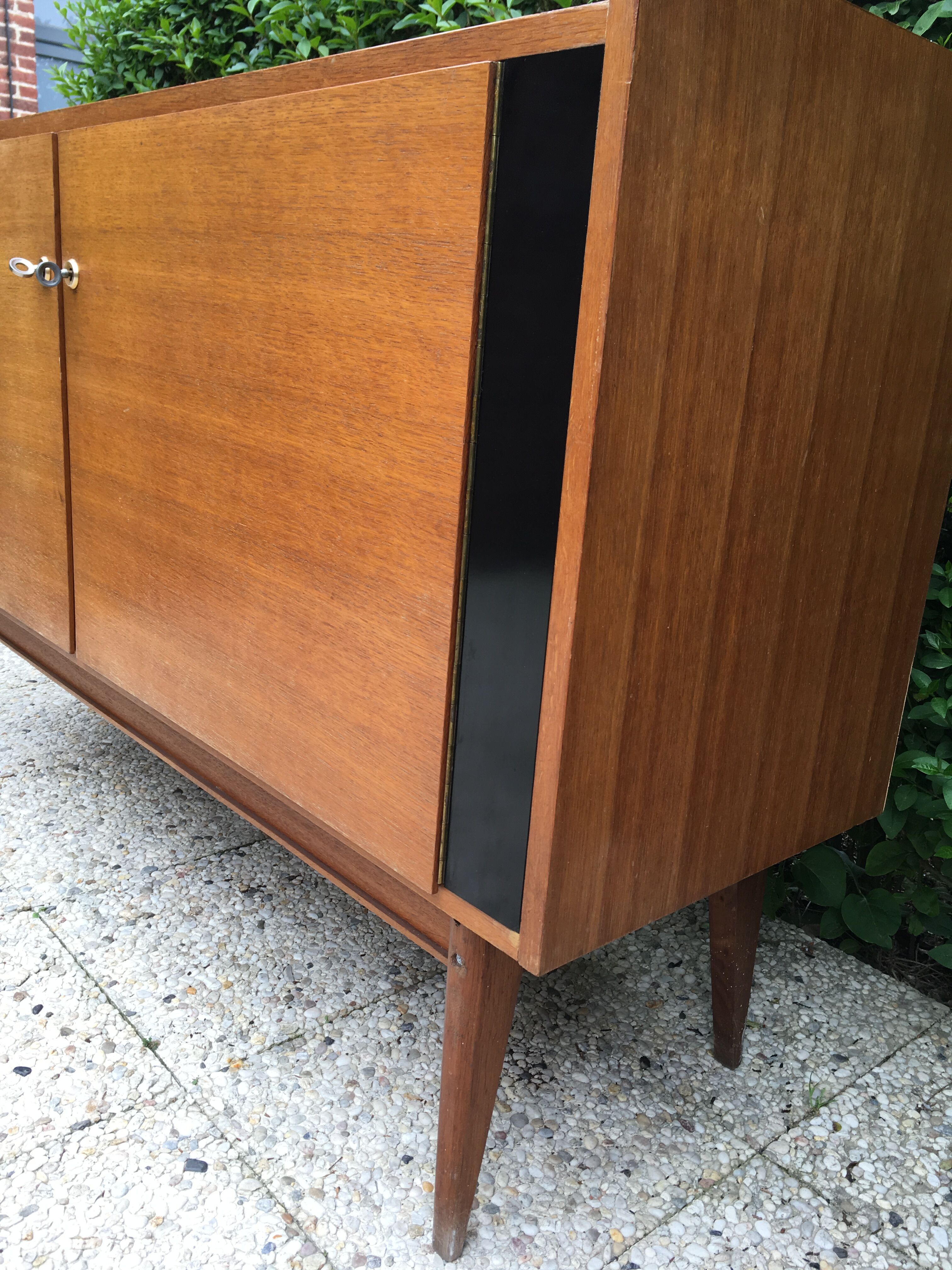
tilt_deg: -15.7
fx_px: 1063
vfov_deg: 61.7
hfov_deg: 48.2
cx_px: 476
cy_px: 635
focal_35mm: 29
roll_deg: -3.4
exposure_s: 1/164
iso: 25
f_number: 2.2
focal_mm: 4.15
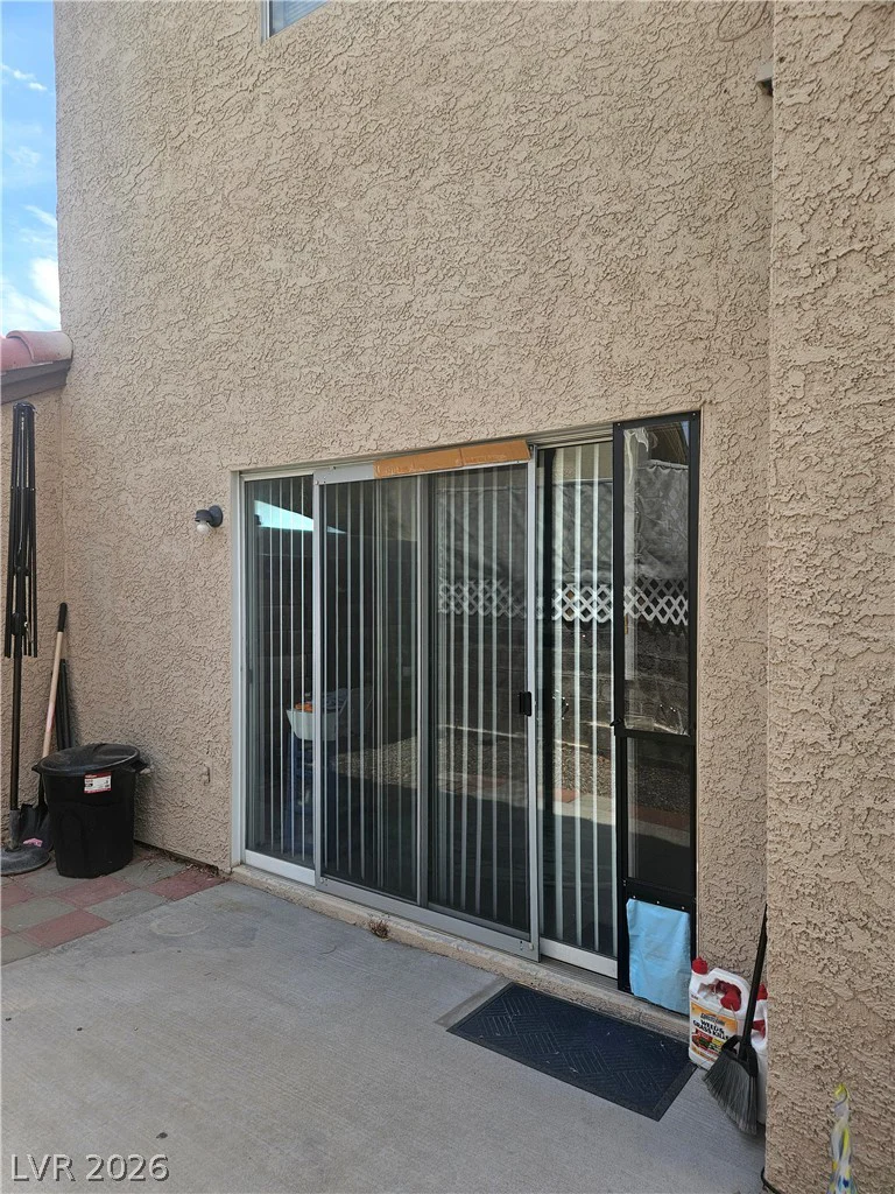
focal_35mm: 23
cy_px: 597
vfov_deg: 73.9
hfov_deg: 58.9
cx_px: 448
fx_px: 793
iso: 25
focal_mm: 5.4
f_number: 1.8
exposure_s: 1/909
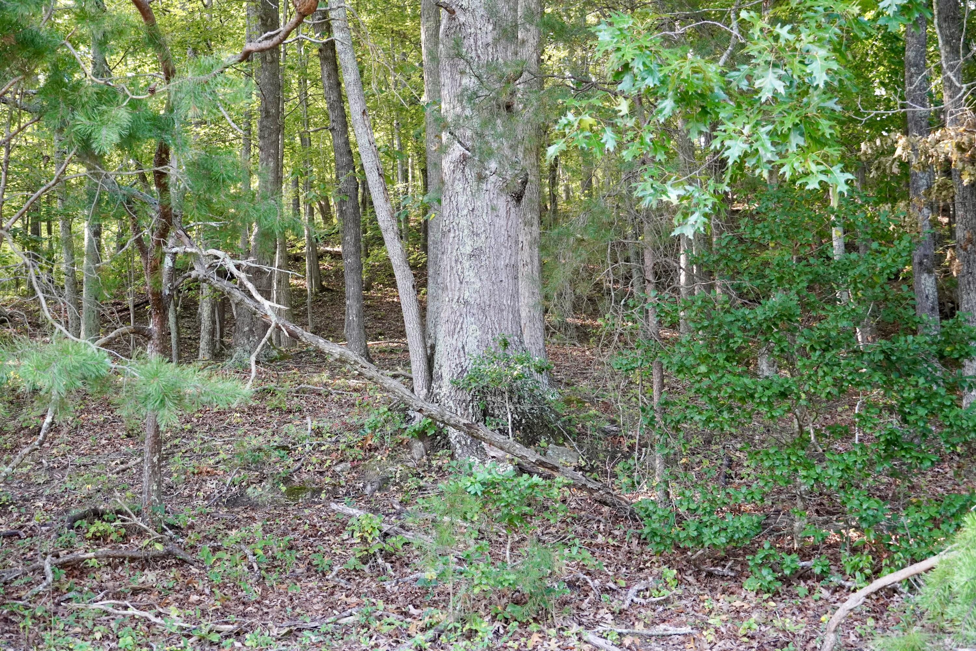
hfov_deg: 37.9
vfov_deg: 25.8
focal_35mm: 52
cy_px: 326
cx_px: 488
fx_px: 1423
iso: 1250
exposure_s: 1/160
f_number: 4.5
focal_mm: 35
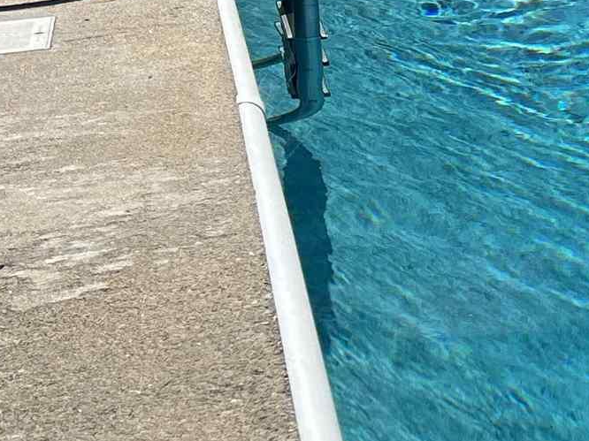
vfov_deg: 12.1
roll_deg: -0.4
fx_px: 2041
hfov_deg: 15.0
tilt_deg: -8.8
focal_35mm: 120
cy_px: -55
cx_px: 925
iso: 50
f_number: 1.5
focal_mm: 5.7
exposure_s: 1/4630
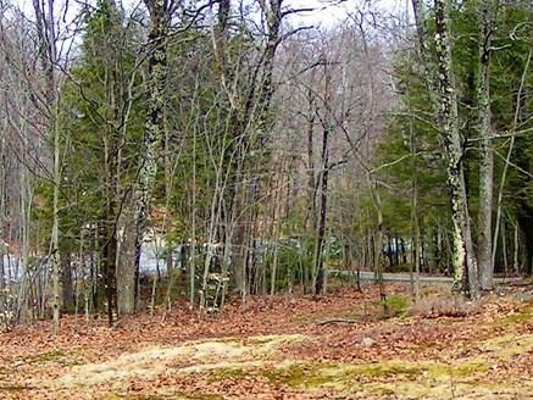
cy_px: 305
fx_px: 1371
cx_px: 263
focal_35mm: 89
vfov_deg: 16.5
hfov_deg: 22.0
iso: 80
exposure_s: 1/640
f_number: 2.8
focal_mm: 5.8
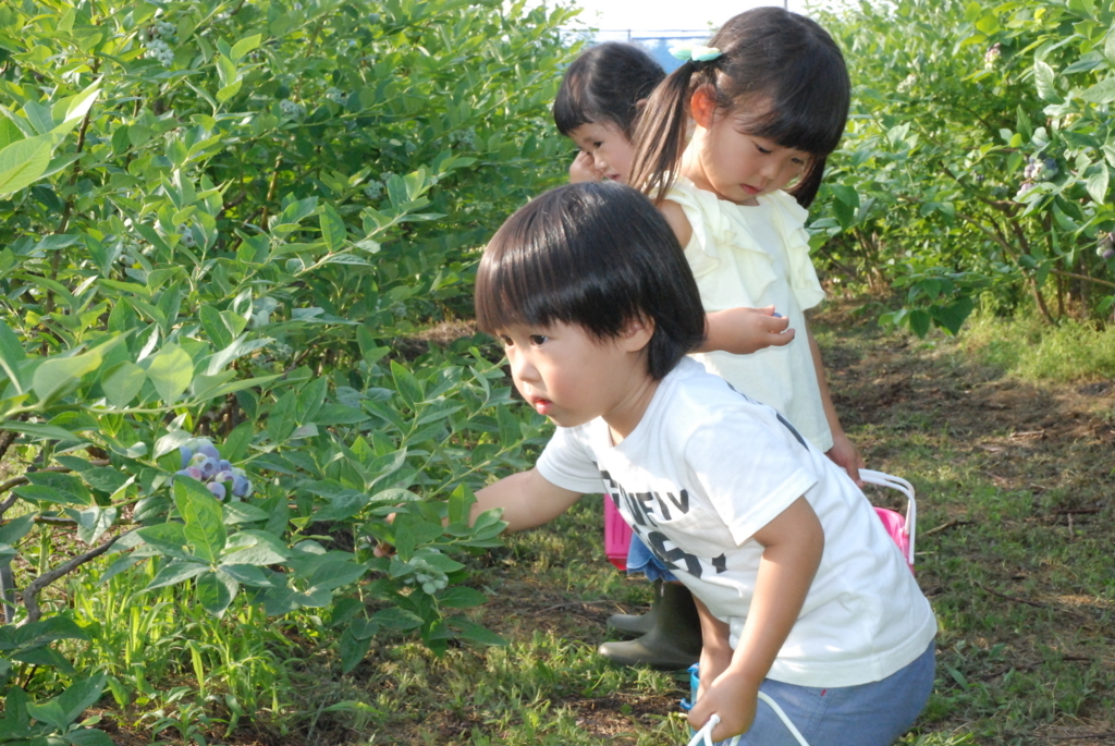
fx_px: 1860
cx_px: 558
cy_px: 373
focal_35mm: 60
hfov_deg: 33.4
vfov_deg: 22.7
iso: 1600
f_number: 16
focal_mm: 40
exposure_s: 1/200
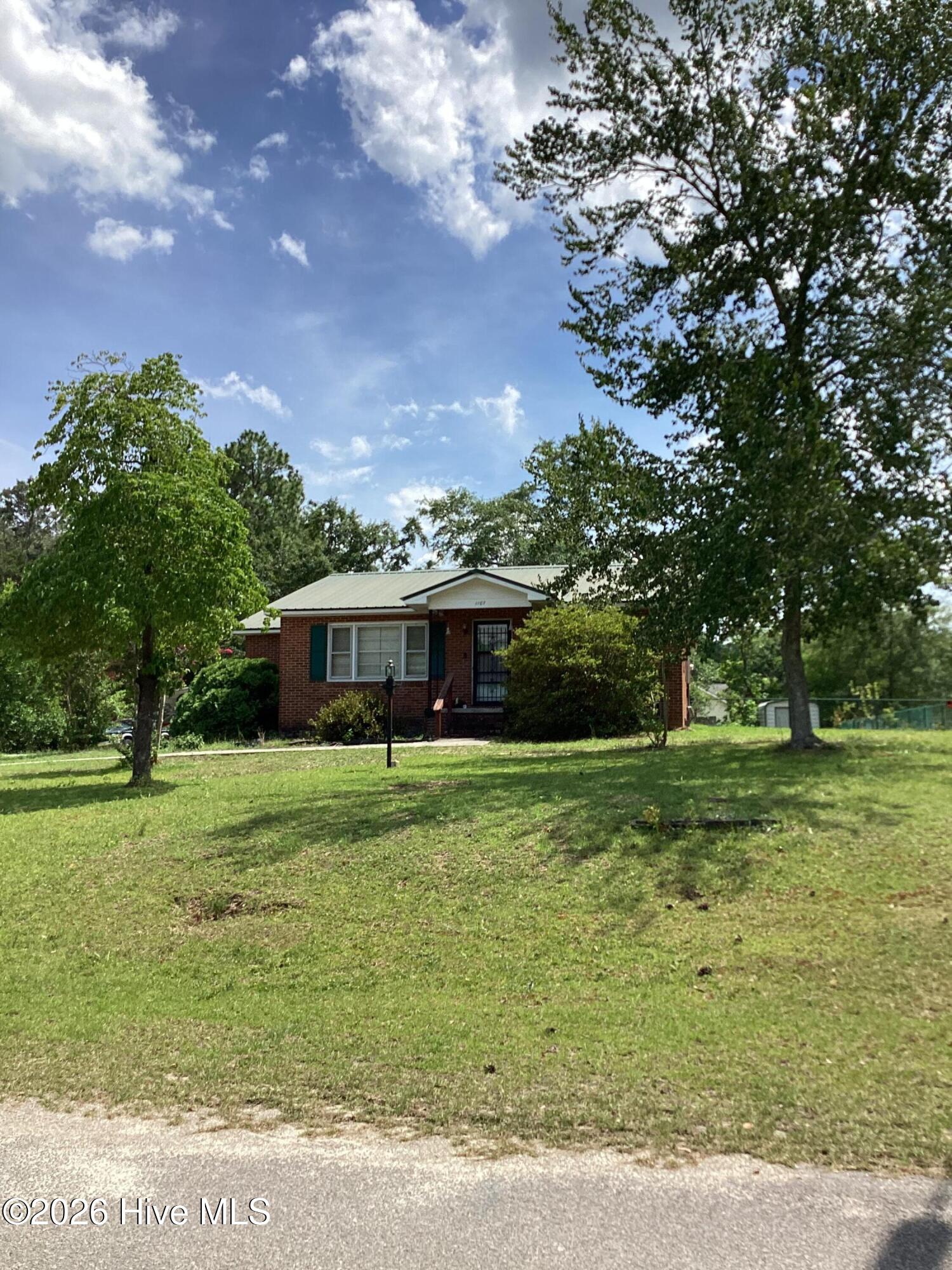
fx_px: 1137
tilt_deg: +4.2
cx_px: 476
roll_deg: -1.4
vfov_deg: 58.4
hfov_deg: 45.4
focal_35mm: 31
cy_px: 635
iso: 25
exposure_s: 1/1431
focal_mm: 3.3
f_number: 2.4
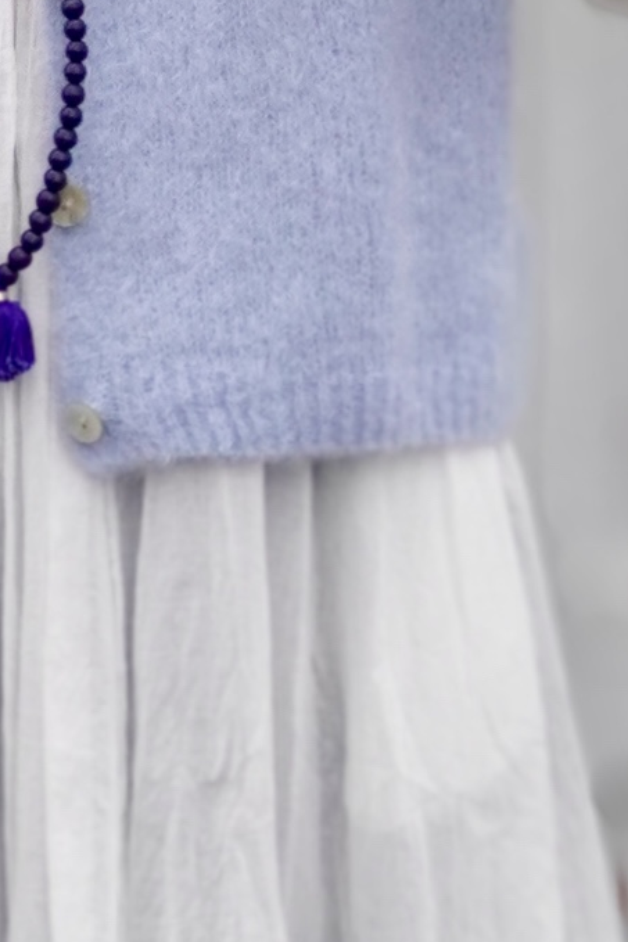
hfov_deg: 8.3
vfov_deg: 12.4
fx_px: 4290
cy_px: 7
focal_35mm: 164
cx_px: 24
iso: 500
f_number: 4.5
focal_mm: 29
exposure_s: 1/160
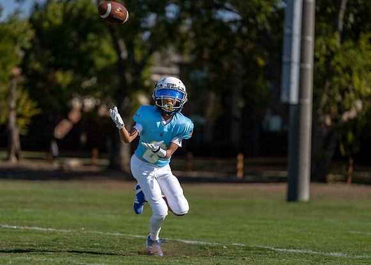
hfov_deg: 10.6
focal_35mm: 190
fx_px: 2002
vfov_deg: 7.6
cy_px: 149
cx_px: 145
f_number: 2.8
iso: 100
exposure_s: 1/4000
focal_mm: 157
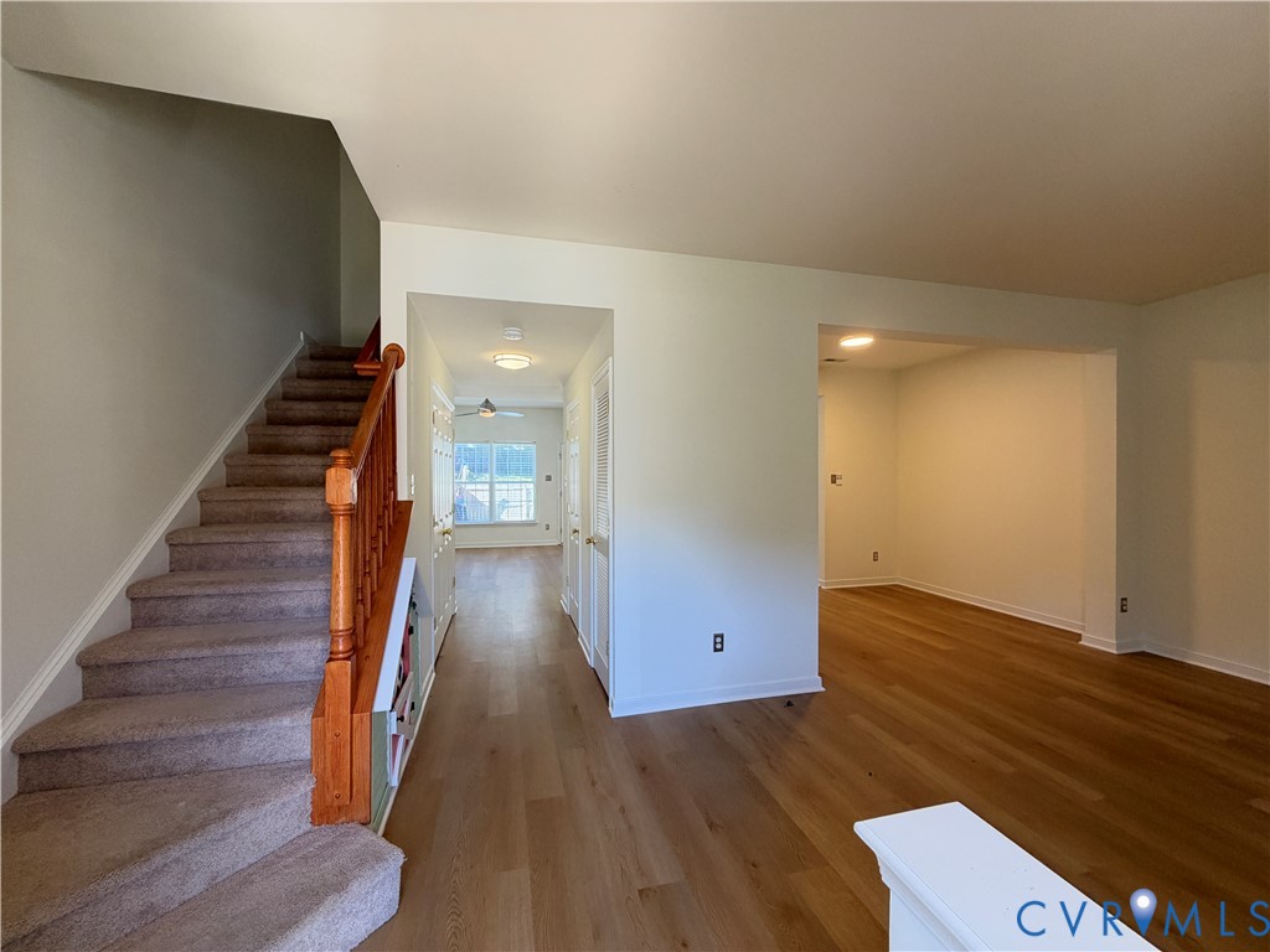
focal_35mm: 14
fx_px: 514
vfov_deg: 85.7
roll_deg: +0.8
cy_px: 476
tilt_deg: +0.3
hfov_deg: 102.1
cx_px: 635
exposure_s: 1/120
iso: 250
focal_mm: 2.22
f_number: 2.2
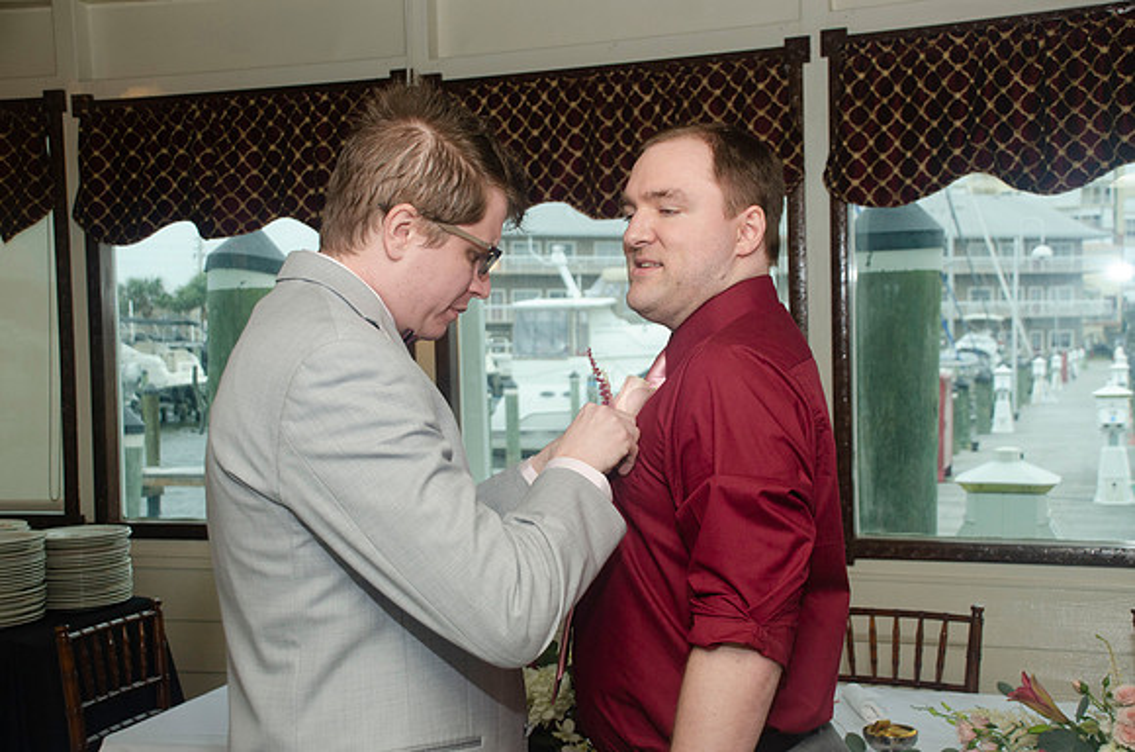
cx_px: 568
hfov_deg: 42.4
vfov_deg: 28.8
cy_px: 376
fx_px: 1463
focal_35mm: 46
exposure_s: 1/80
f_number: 5.6
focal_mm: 31
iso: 400
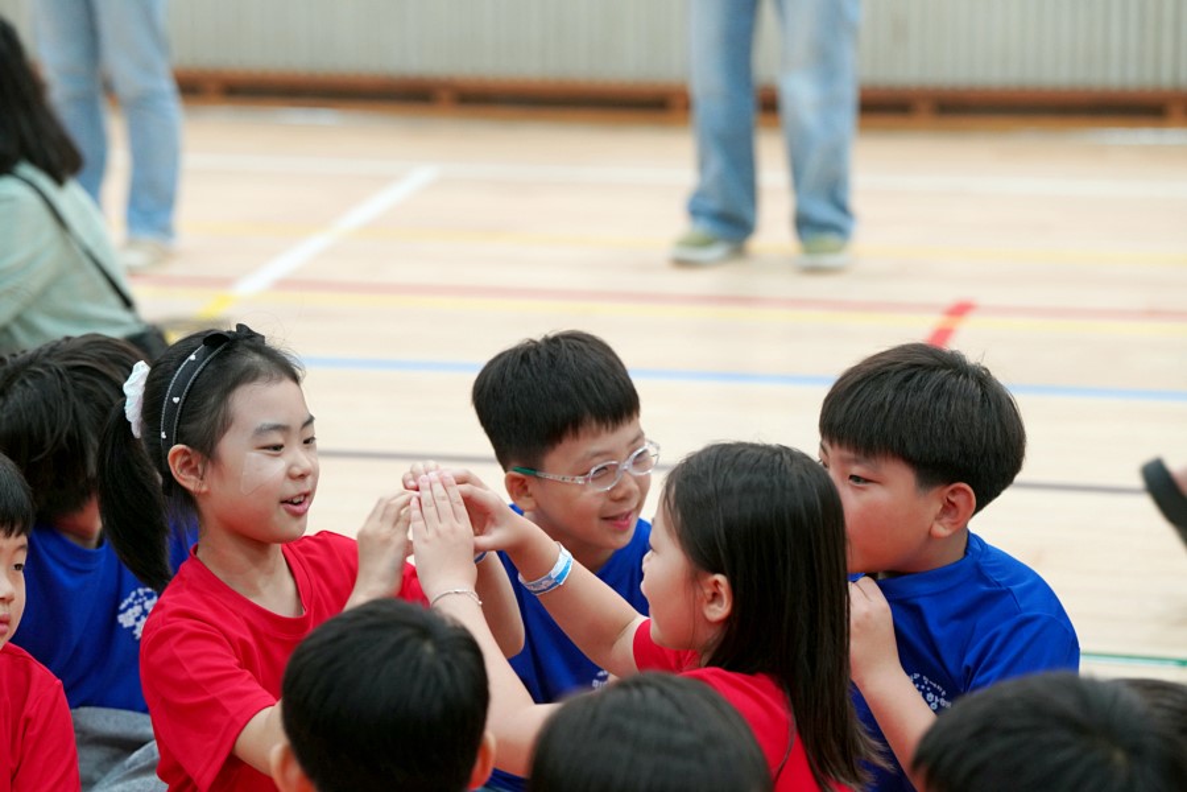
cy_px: 396
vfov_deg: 11.5
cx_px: 594
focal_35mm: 119
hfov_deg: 17.2
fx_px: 3923
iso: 2000
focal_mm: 119
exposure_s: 1/160
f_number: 4
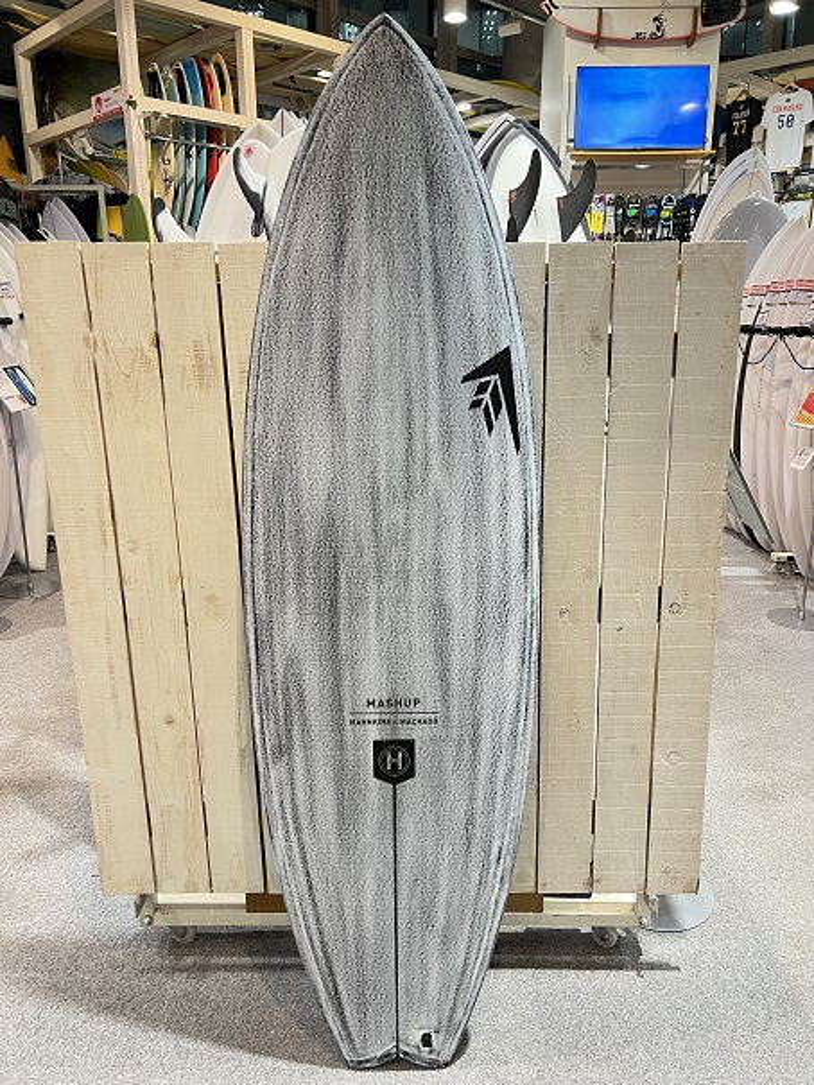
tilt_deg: -15.2
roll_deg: +0.3
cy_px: 542
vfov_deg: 67.3
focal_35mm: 26
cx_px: 407
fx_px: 815
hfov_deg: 53.1
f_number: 1.5
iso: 125
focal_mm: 5.7
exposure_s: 1/56
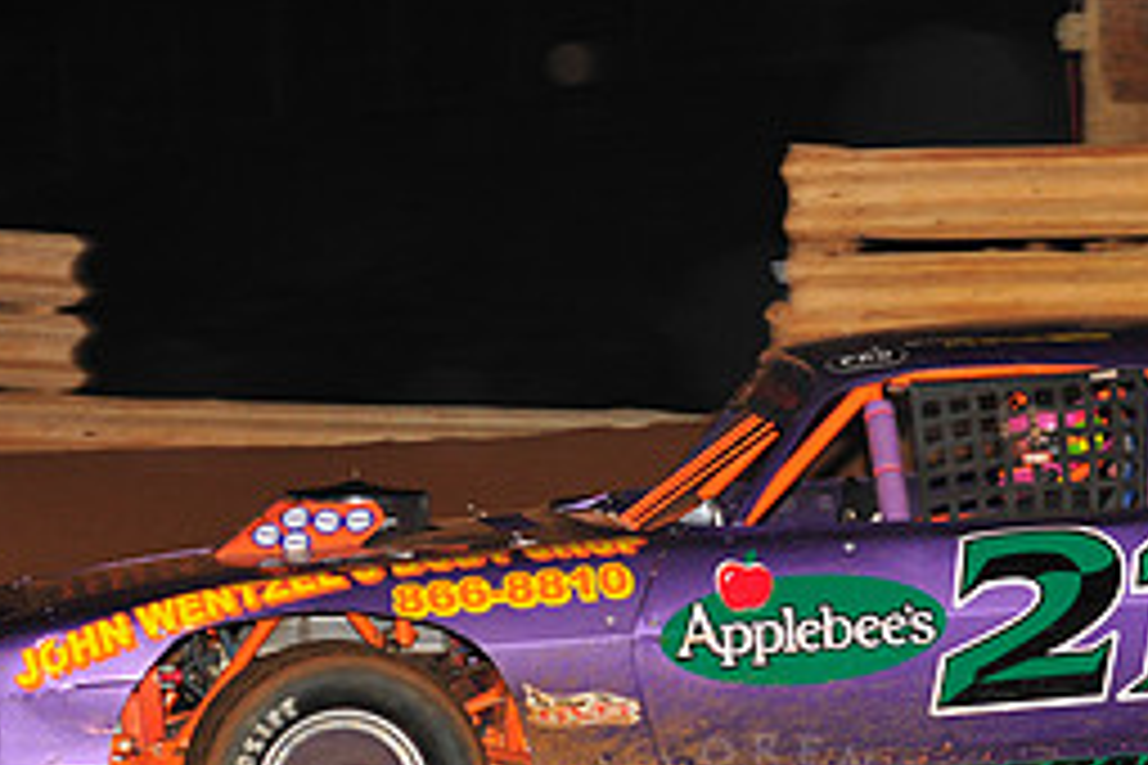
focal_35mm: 273
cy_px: 590
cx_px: 765
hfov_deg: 7.5
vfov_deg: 5.0
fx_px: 8705
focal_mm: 120
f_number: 6.3
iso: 800
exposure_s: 1/320
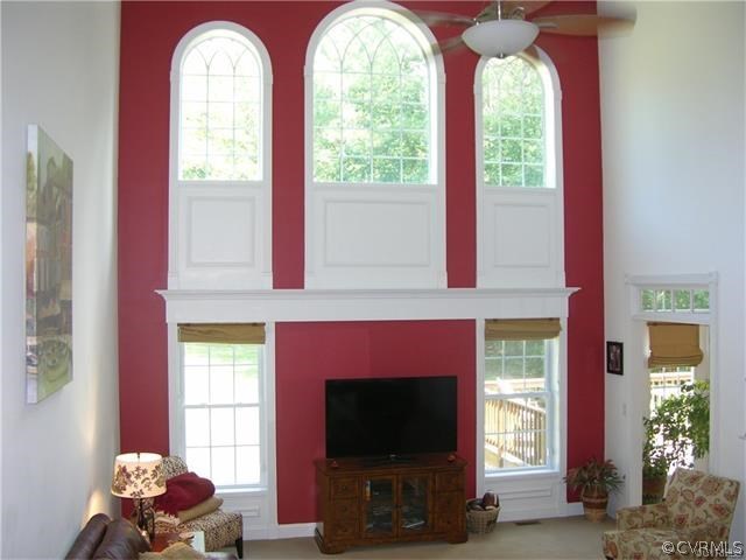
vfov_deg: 40.7
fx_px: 754
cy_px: 280
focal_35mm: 35
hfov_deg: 52.6
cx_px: 373
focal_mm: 8.9
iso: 100
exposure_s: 1/30
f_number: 2.8
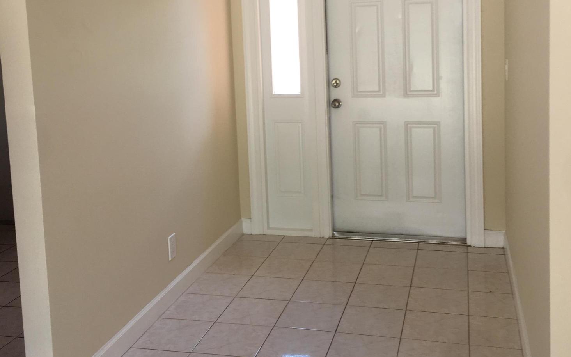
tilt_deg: -4.5
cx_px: 286
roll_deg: +1.0
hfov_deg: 47.2
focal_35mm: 42
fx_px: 654
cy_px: 97
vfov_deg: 30.1
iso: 25
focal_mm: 4.15
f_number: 2.2
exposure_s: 1/60
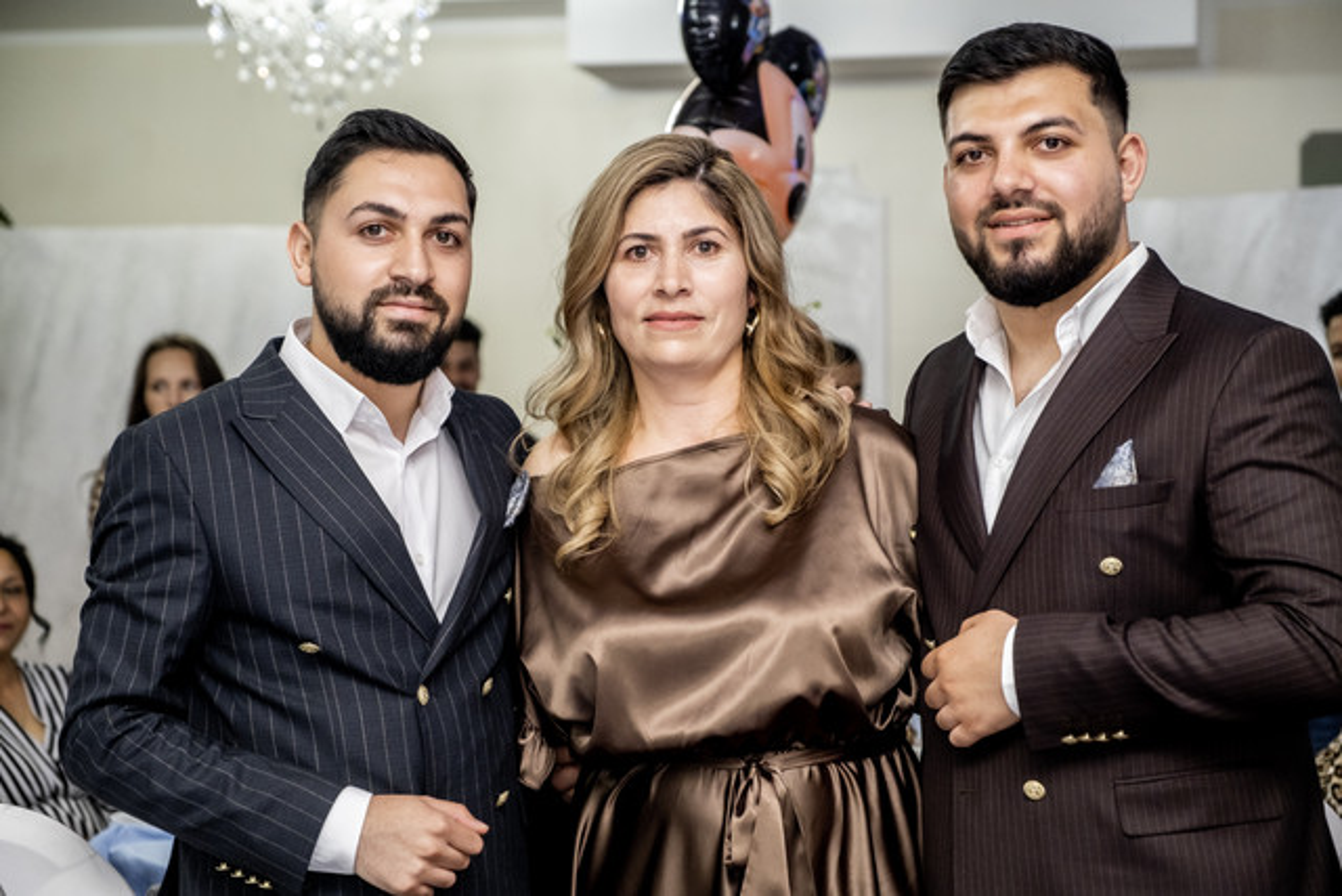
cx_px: 671
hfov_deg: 28.4
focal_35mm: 71
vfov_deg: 19.2
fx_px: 2647
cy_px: 448
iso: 1250
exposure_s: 1/160
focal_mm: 47
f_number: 2.8
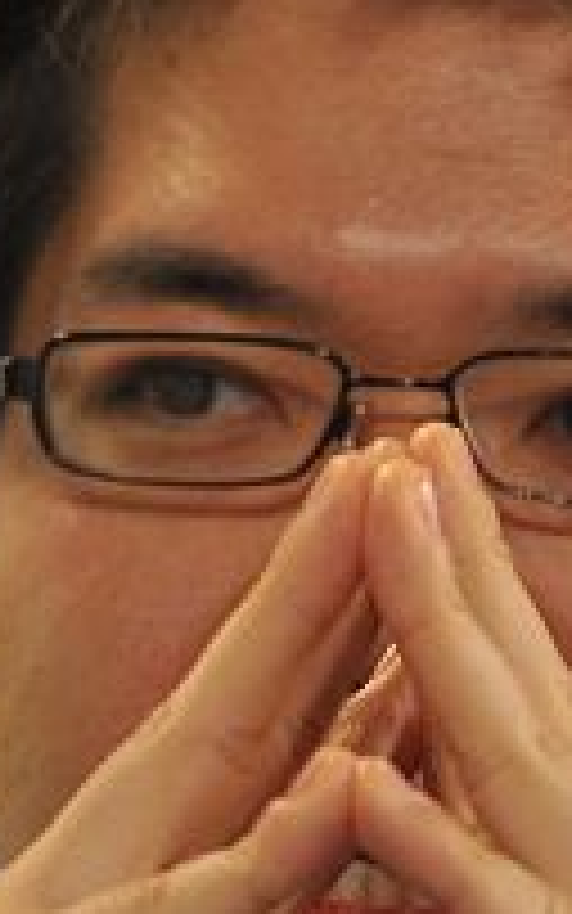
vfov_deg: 1.7
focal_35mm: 1203
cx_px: 333
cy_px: 1000
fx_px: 29984
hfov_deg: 1.1
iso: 1600
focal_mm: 200
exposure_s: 1/250
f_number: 2.8
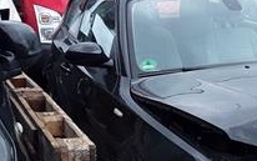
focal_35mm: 92
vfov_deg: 14.2
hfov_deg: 21.4
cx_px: 281
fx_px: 645
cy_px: 114
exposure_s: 1/180
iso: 40
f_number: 1.9
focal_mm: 2.91
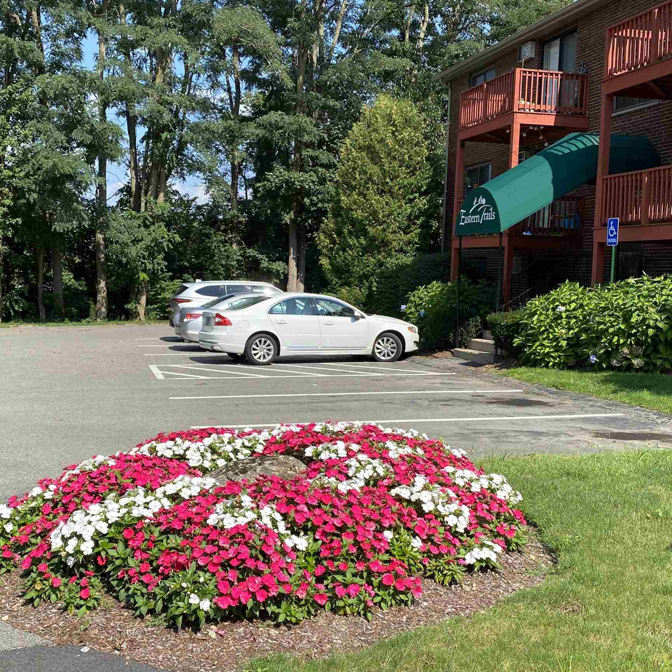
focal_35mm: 41
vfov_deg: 40.9
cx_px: 298
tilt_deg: -4.6
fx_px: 900
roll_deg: -2.1
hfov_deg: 40.9
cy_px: 336
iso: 32
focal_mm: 4.25
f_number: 1.8
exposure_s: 1/1727
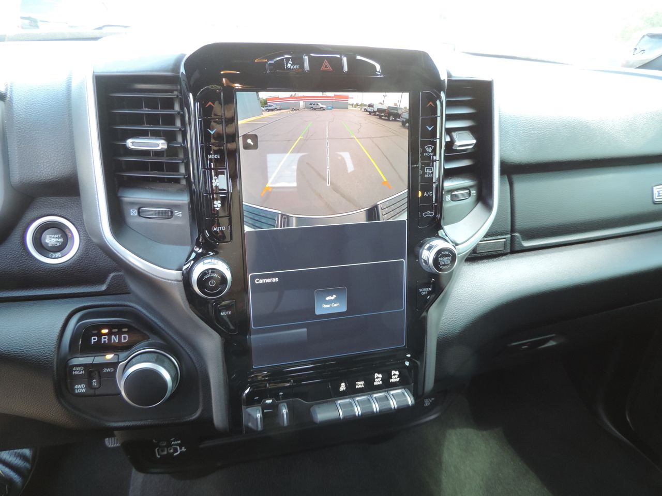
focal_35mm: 24
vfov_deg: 56.8
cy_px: 248
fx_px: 459
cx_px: 331
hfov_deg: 71.6
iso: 220
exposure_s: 1/30
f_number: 3
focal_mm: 4.3
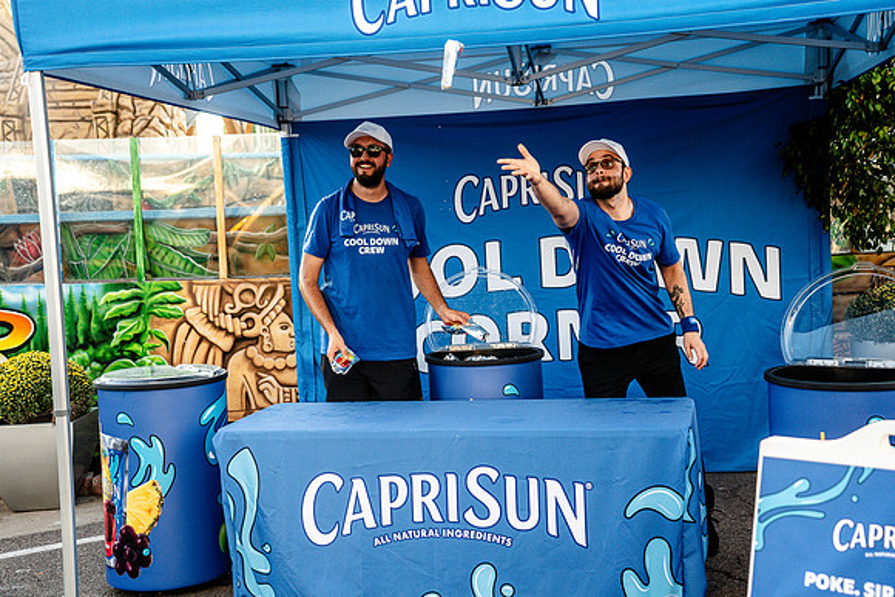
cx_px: 448
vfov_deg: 28.1
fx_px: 1194
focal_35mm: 48
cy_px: 298
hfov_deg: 41.1
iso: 1000
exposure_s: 1/640
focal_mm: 48
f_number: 4
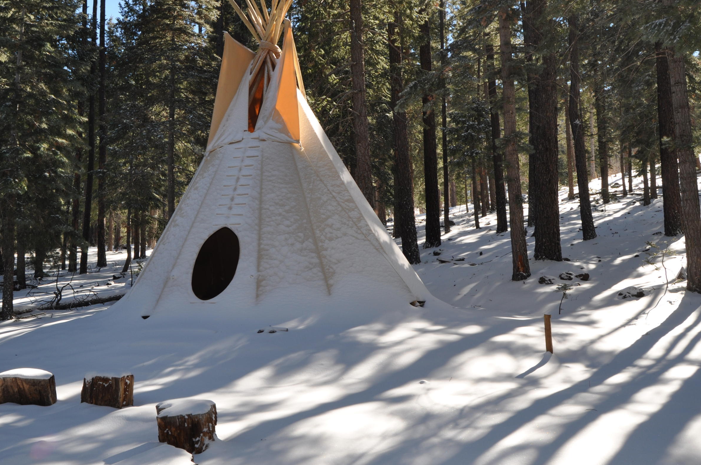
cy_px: 199
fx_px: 739
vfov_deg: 34.9
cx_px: 301
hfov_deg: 50.6
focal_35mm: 38
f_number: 9
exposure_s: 1/200
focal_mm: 20
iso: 200
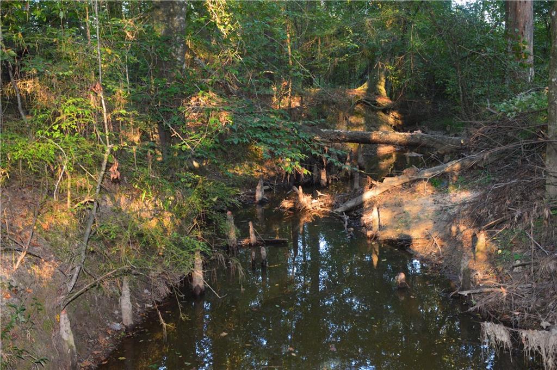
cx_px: 278
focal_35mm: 42
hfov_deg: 46.5
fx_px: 649
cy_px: 185
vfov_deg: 31.8
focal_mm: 28
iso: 400
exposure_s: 1/40
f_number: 4.5
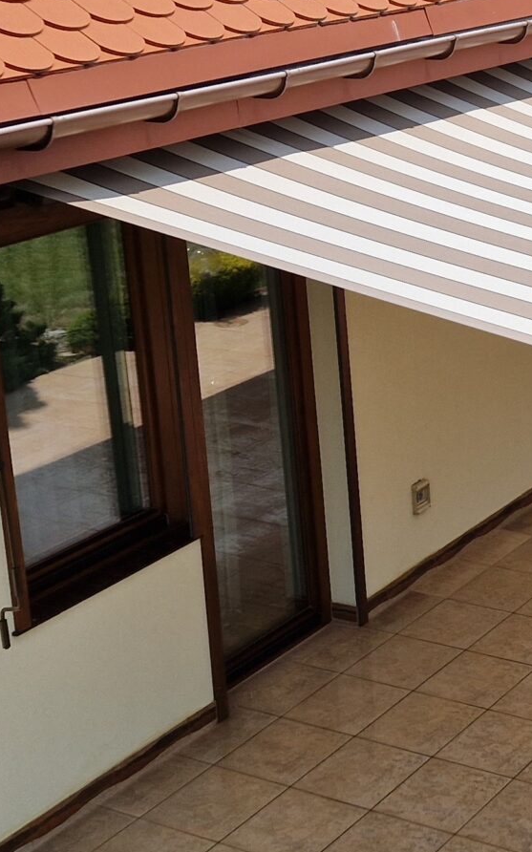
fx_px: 1625
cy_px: 186
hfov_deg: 17.1
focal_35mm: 70
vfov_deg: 28.8
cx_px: 758
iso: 50
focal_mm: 5.4
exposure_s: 1/2496
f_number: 1.8
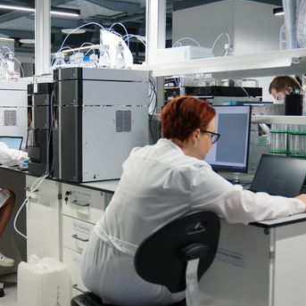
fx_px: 520
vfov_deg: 32.8
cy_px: 149
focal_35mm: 52
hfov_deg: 32.5
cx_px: 98
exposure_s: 1/400
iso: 1250
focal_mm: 30
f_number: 2.8
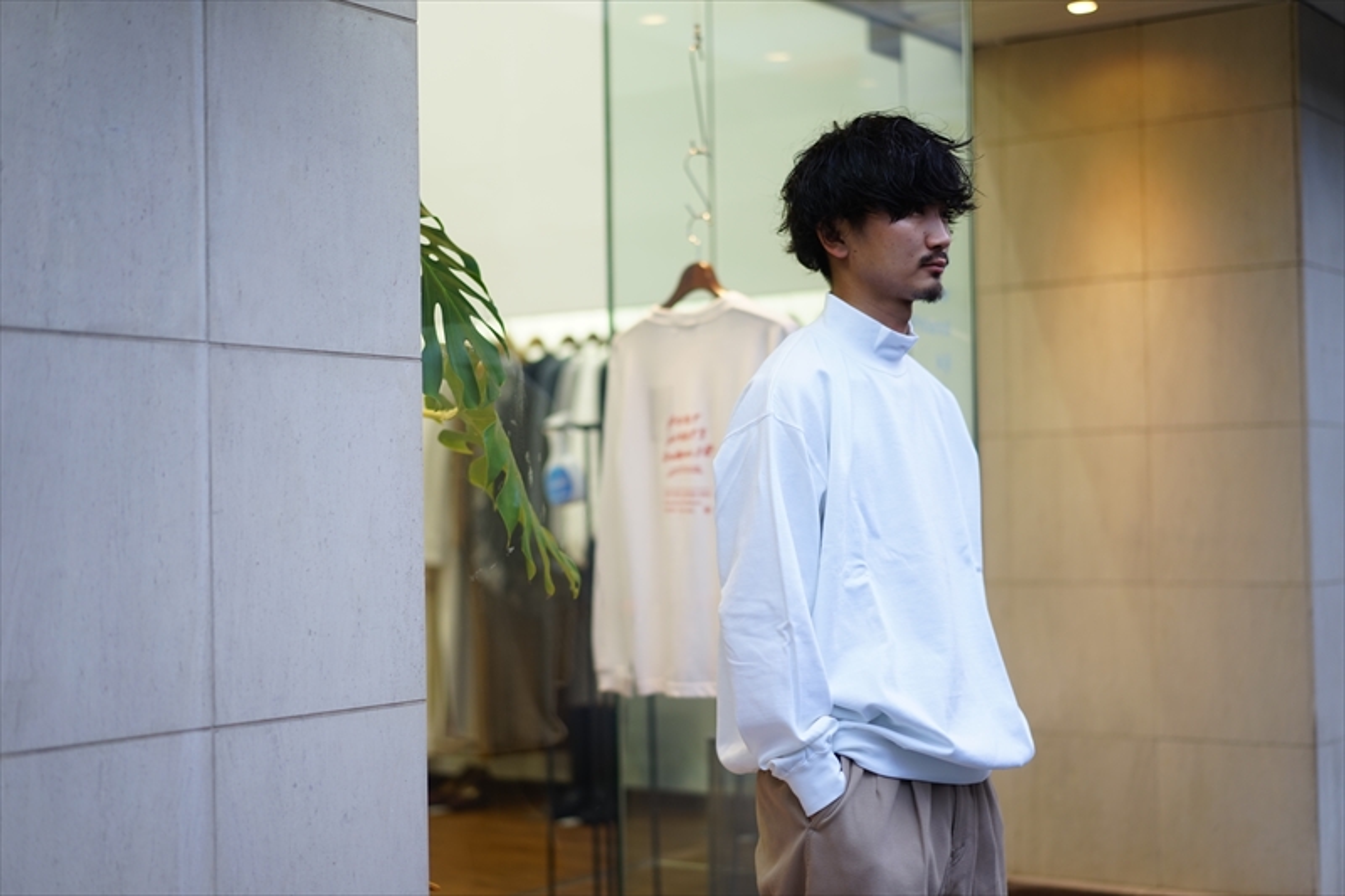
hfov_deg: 36.3
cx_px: 672
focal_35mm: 55
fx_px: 2054
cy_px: 448
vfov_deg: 24.6
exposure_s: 1/60
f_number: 1.8
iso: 125
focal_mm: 55
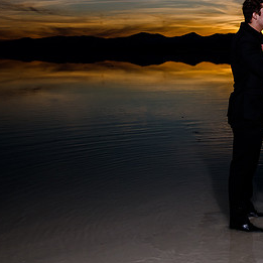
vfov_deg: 28.8
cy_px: 81
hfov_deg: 28.0
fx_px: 507
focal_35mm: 59
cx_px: 234
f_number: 18
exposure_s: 1/200
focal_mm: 30
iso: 200
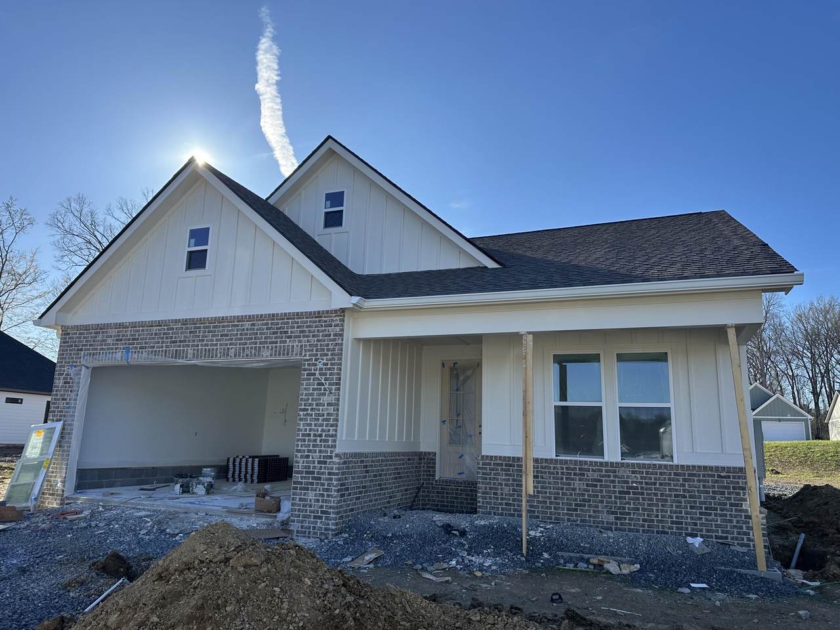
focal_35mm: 24
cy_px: 315
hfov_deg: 71.6
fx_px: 582
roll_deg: -2.8
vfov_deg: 56.8
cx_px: 420
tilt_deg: +9.8
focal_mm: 6.86
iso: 80
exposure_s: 1/4016
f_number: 1.78
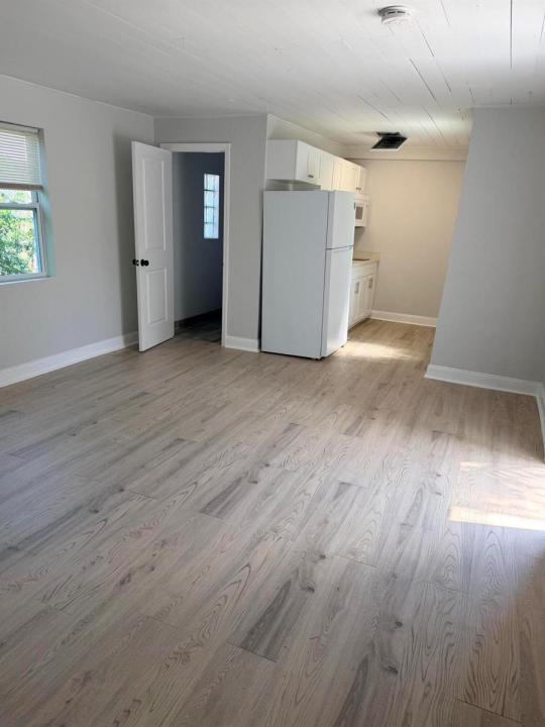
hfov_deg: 56.8
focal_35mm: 24
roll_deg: -3.2
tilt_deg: -15.5
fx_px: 504
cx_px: 272
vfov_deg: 71.6
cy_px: 364
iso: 64
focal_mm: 6.76
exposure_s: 1/155
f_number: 1.78
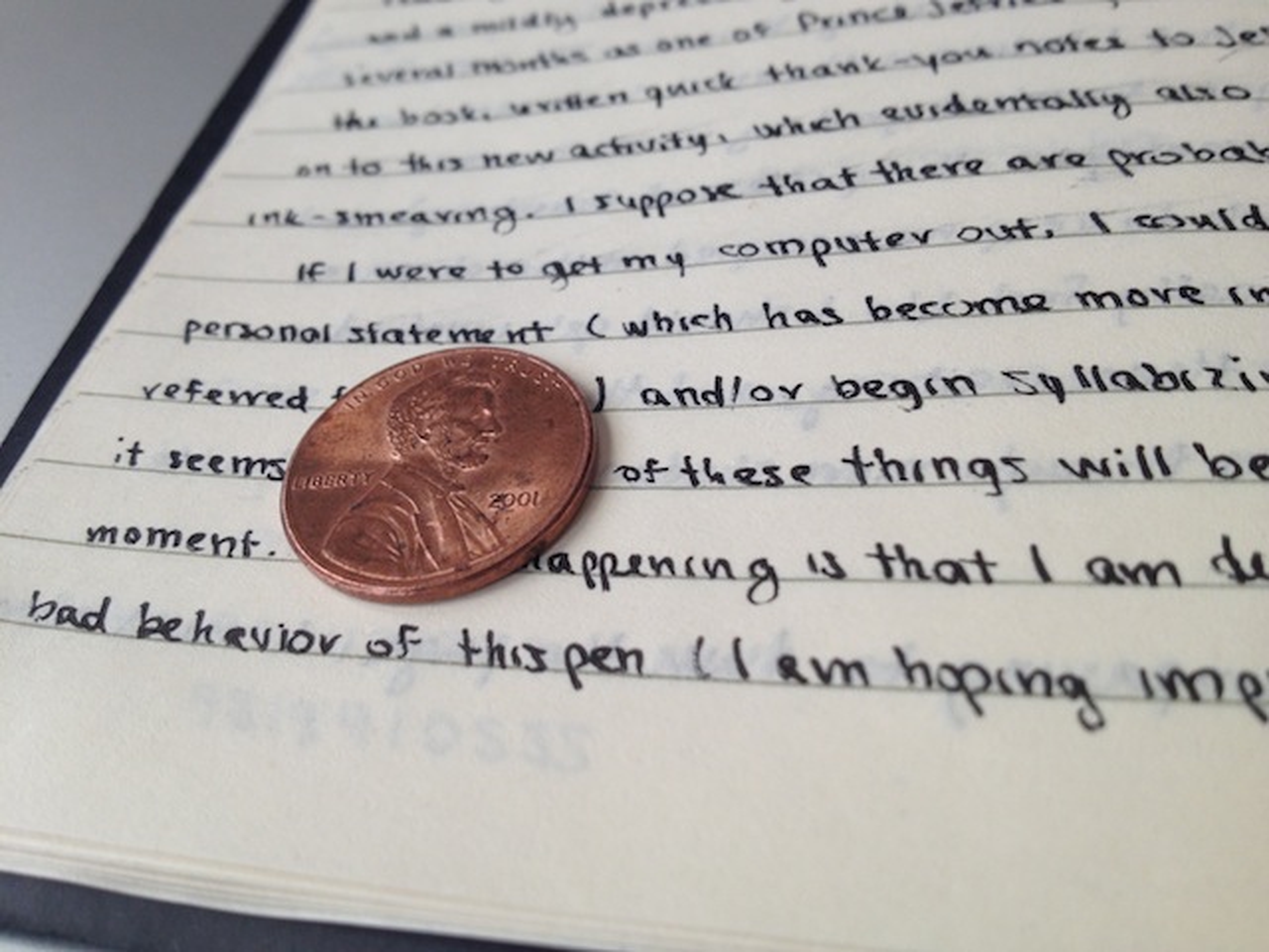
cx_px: 634
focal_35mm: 35
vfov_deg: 40.7
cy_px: 476
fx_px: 1283
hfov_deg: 52.6
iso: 50
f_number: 2.4
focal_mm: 4.28
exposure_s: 1/60
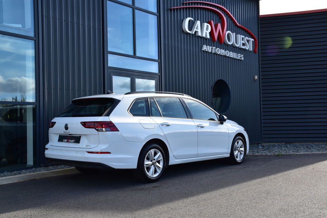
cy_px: 109
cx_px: 164
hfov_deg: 49.5
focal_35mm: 39
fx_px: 354
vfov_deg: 34.2
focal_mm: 26
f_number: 10
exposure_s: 1/200
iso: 400
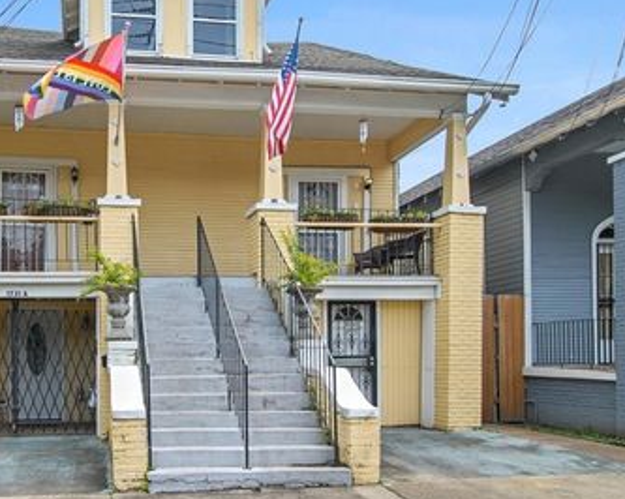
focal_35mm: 32
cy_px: 205
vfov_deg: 45.9
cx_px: 167
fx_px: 586
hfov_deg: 53.9
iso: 100
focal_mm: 15
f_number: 9
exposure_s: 1/100
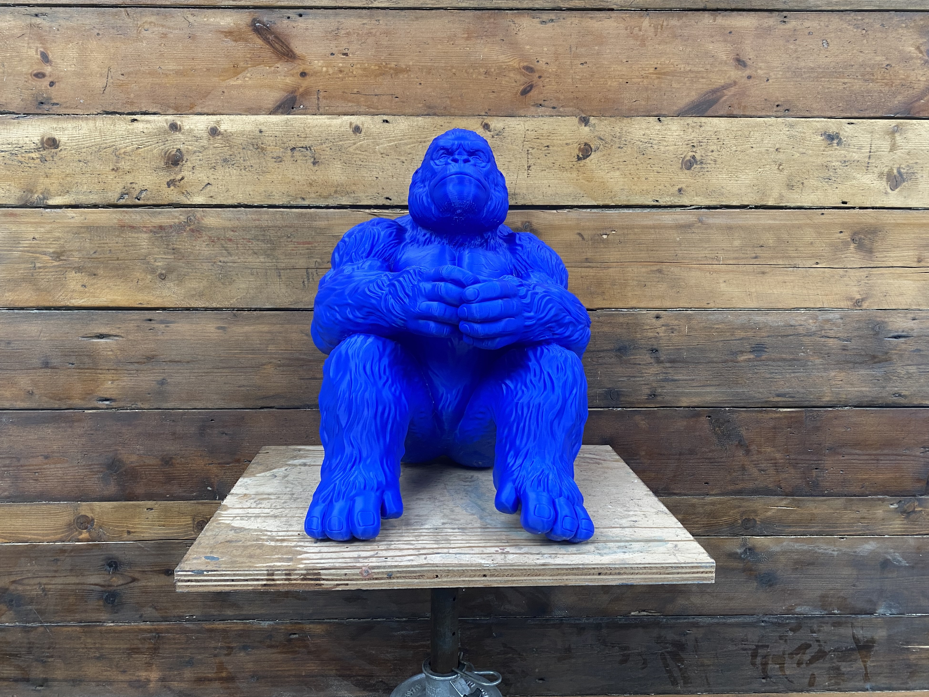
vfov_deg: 51.3
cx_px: 458
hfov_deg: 65.3
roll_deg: +0.0
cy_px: 340
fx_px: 725
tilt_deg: -9.8
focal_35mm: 27
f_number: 1.8
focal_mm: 4.25
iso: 100
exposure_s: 1/50
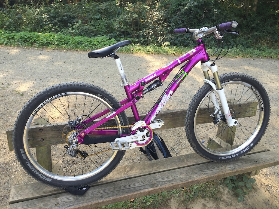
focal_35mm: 29
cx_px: 140
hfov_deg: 61.7
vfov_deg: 48.2
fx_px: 234
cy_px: 104
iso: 32
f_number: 2.2
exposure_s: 1/100
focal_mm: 4.15
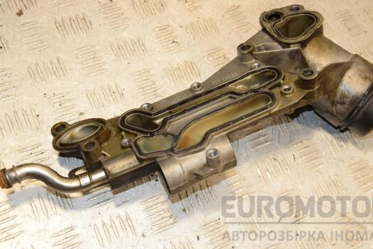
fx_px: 601
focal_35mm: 58
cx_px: 208
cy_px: 112
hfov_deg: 34.4
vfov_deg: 23.4
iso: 800
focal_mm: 34
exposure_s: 1/200
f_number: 9
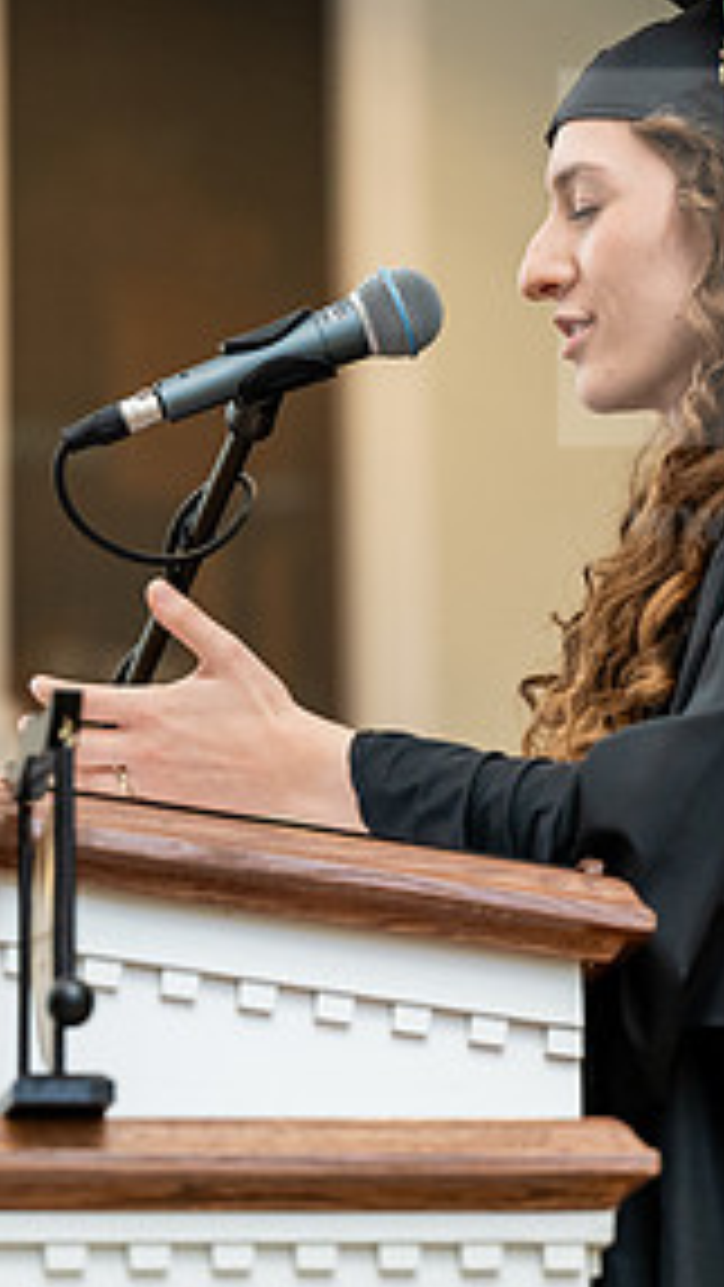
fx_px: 7026
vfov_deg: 10.5
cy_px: 614
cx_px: 423
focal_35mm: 206
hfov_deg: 5.9
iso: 1600
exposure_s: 1/200
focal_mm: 97
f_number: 3.2
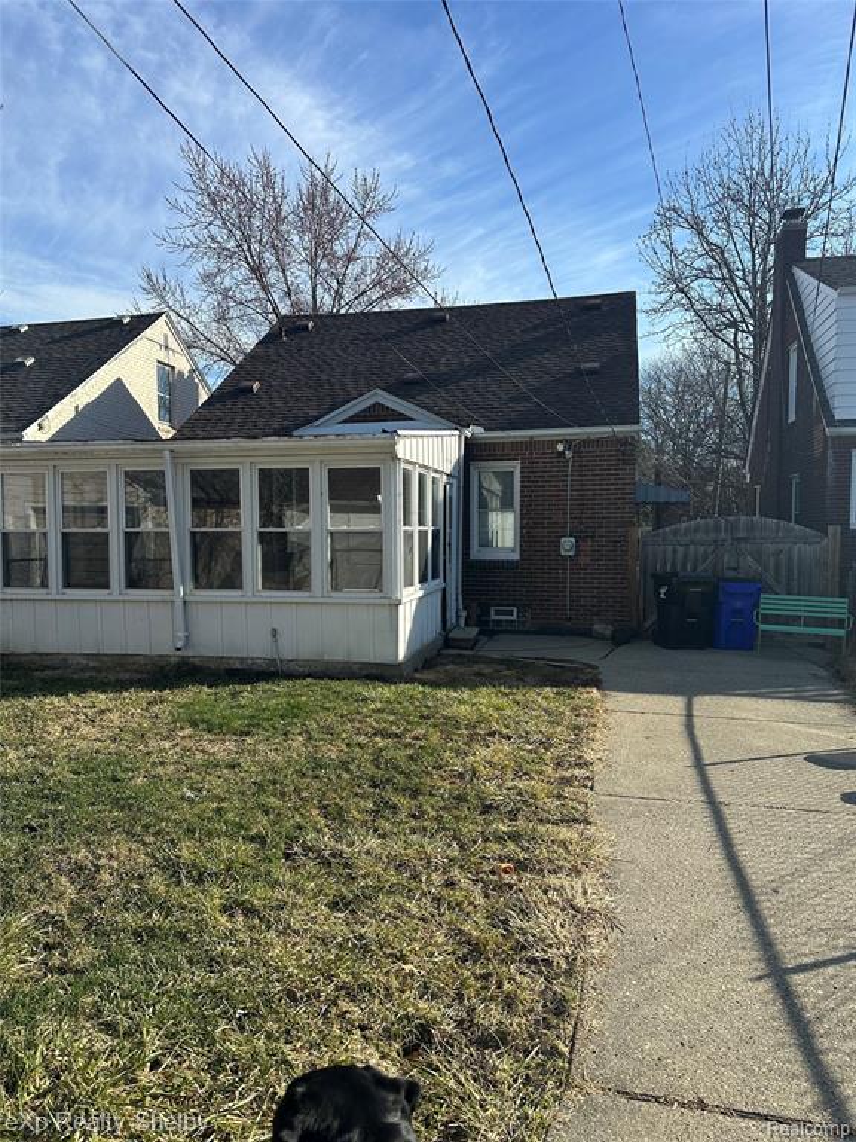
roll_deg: -1.1
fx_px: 791
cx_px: 428
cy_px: 571
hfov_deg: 56.8
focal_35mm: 24
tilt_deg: -3.8
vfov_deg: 71.6
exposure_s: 1/3597
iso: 80
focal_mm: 6.86
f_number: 1.78
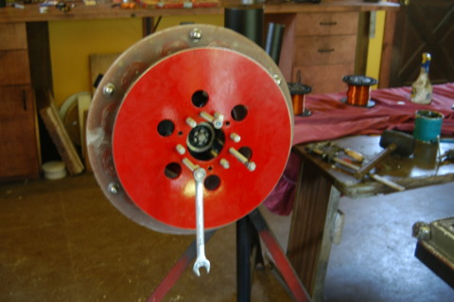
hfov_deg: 46.4
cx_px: 227
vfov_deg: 31.8
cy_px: 151
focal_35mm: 42
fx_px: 529
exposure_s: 1/8
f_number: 3.5
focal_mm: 28
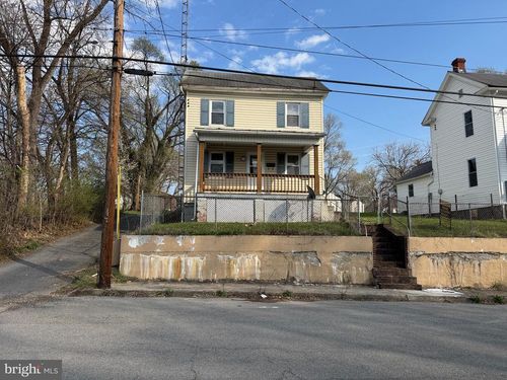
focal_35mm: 24
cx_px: 254
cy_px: 190
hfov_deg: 71.6
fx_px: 352
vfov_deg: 56.8
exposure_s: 1/3597
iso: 80
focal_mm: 6.76
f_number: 1.78
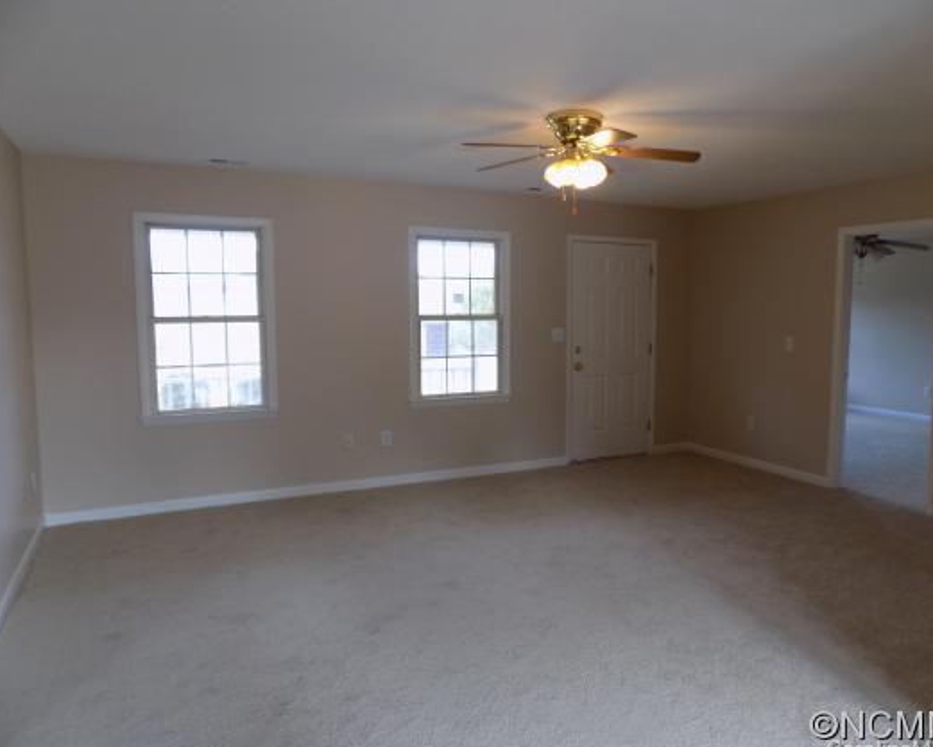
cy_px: 376
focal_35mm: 25
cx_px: 512
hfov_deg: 67.9
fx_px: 690
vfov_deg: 56.8
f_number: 3.1
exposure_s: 1/30
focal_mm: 4
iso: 80
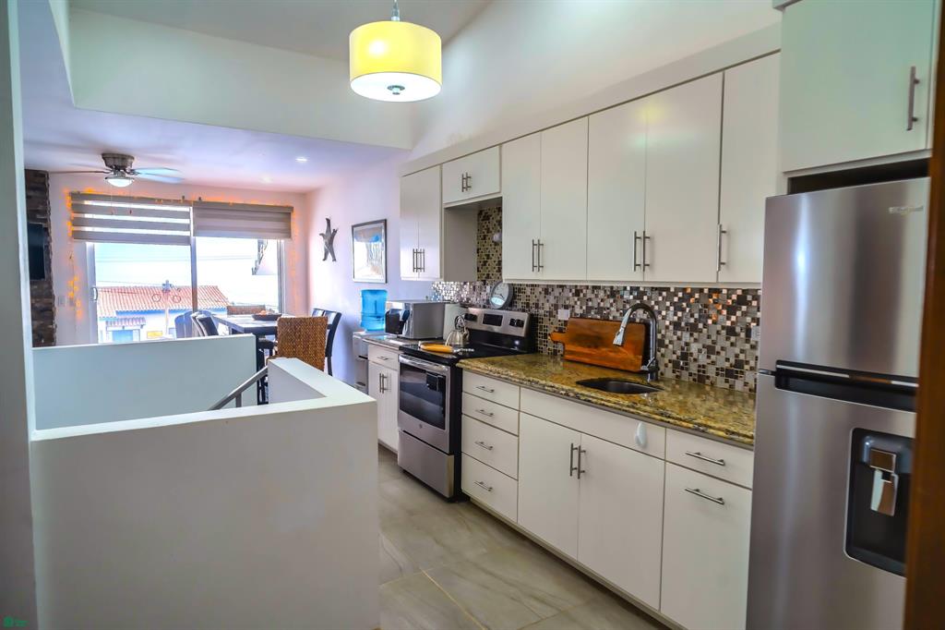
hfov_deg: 84.0
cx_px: 472
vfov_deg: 61.9
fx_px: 525
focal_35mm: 20
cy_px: 315
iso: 400
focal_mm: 20
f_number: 5.6
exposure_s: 1/500
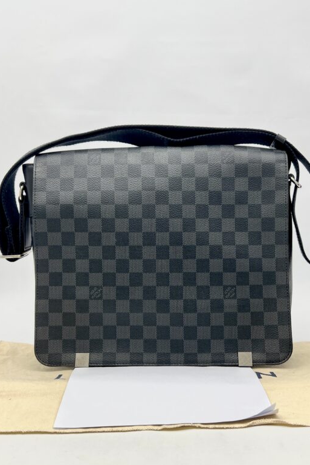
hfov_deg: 36.9
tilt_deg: -6.1
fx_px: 465
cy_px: 242
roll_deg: -0.7
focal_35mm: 36
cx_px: 157
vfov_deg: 53.1
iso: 32
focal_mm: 5.7
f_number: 1.5
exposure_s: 1/127
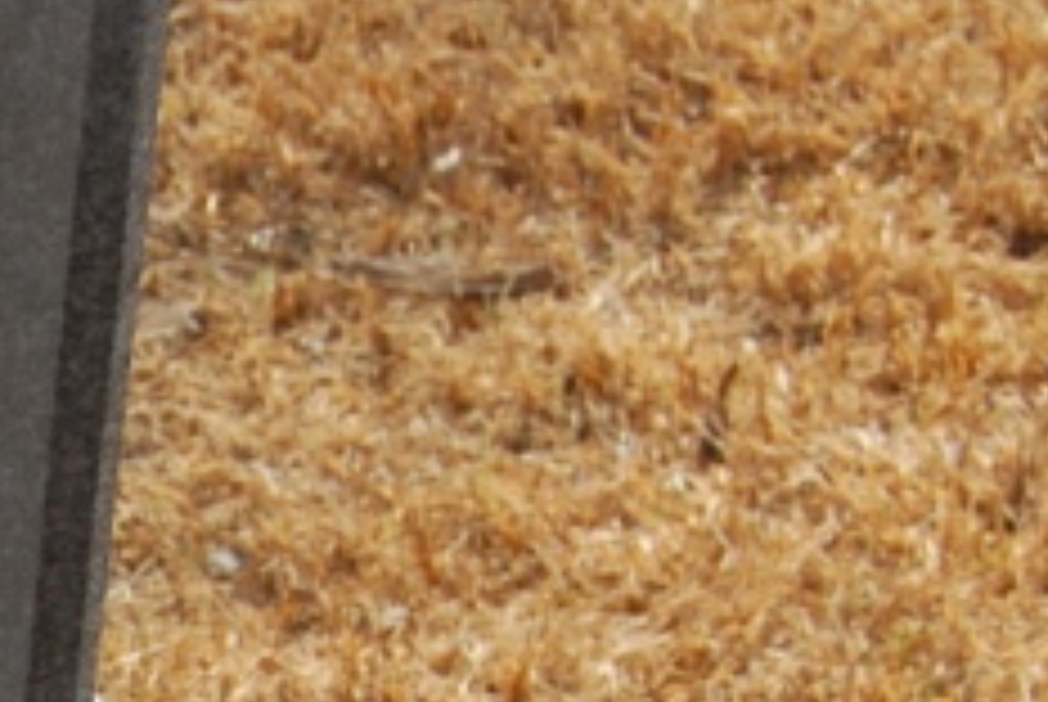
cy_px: 1285
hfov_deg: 8.0
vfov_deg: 5.4
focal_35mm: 250
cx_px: -742
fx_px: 7287
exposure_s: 1/640
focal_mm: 38
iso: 400
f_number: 7.1
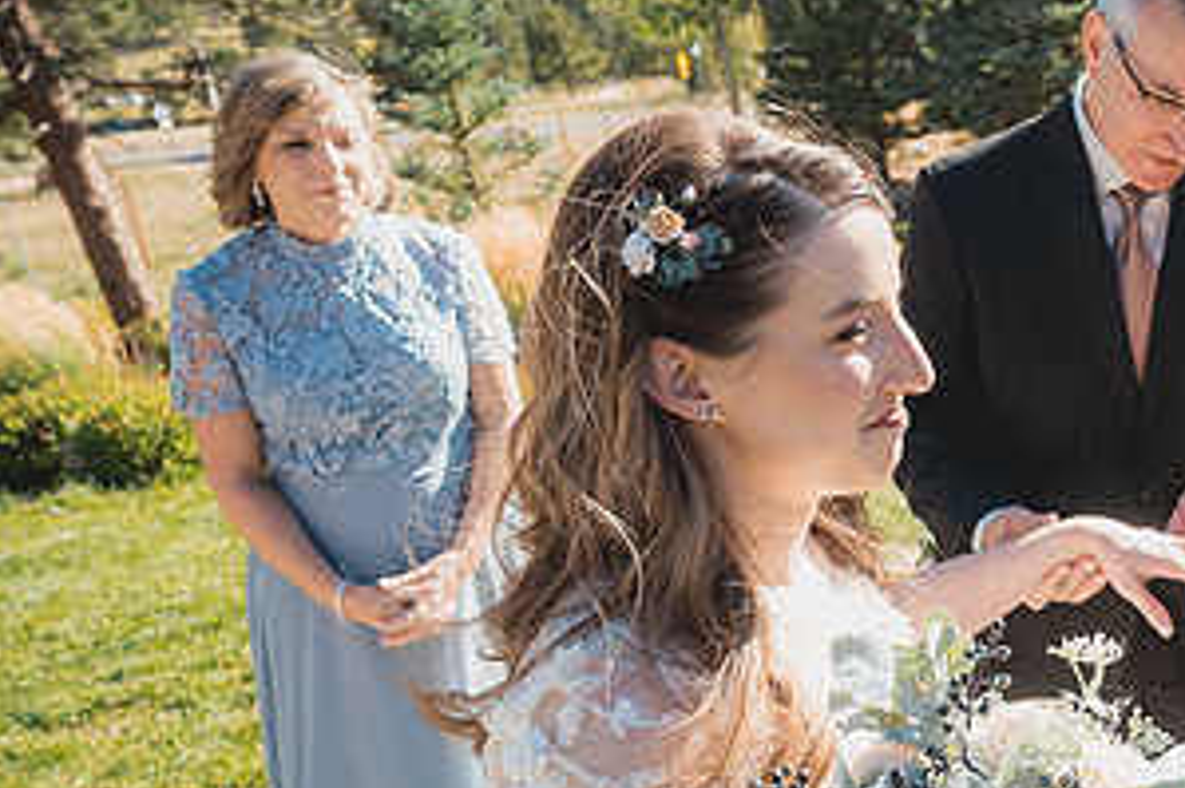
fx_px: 1184
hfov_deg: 46.7
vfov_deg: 36.8
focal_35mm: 36
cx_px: 1114
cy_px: 402
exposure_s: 1/1000
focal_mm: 18
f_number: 3.2
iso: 200
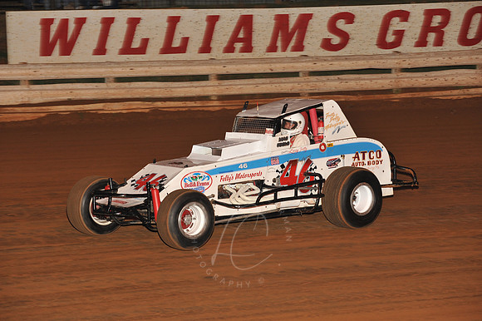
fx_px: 1673
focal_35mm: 125
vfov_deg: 11.0
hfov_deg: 16.4
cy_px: 160
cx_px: 241
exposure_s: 1/250
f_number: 6.3
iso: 800
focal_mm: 125
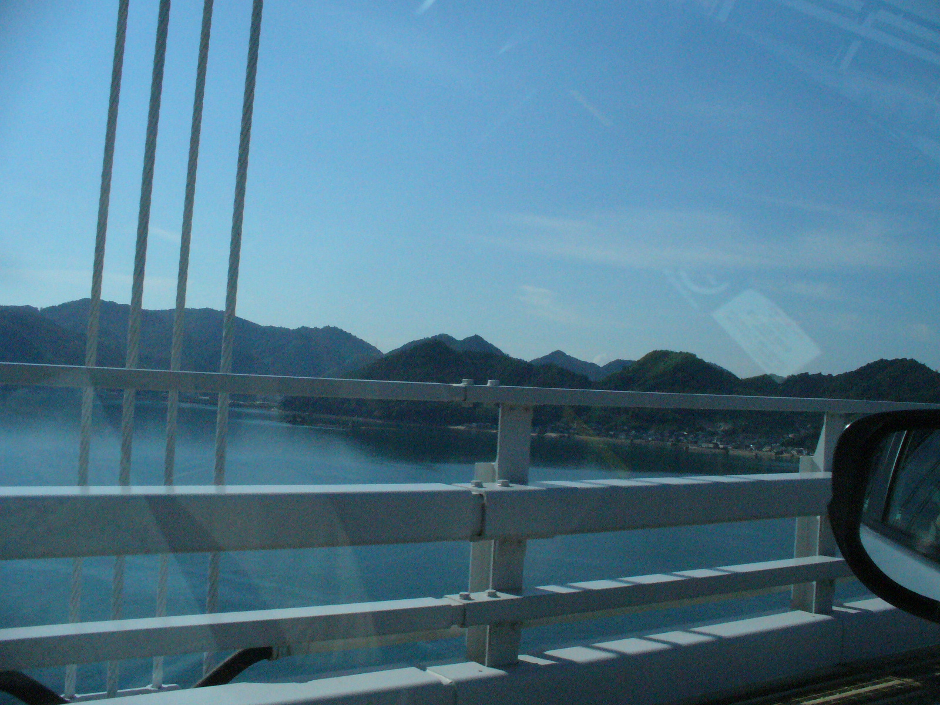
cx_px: 470
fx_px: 1005
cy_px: 352
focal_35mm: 37
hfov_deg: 50.1
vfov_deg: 38.7
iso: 400
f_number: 5.6
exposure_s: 1/2000
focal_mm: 6.1
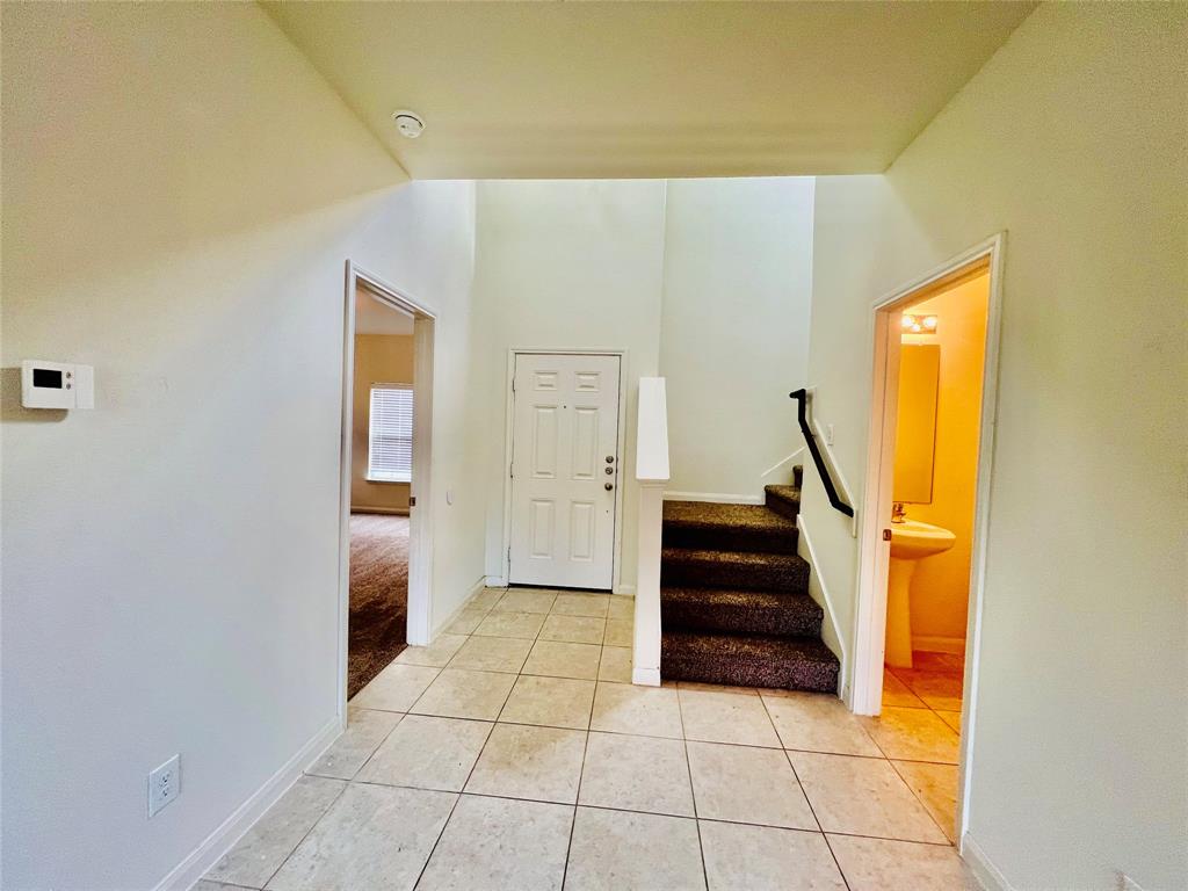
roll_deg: -1.4
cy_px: 446
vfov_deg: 89.9
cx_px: 594
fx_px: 446
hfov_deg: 106.2
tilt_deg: -2.3
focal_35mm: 13
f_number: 1.8
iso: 160
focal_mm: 1.57
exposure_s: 1/60
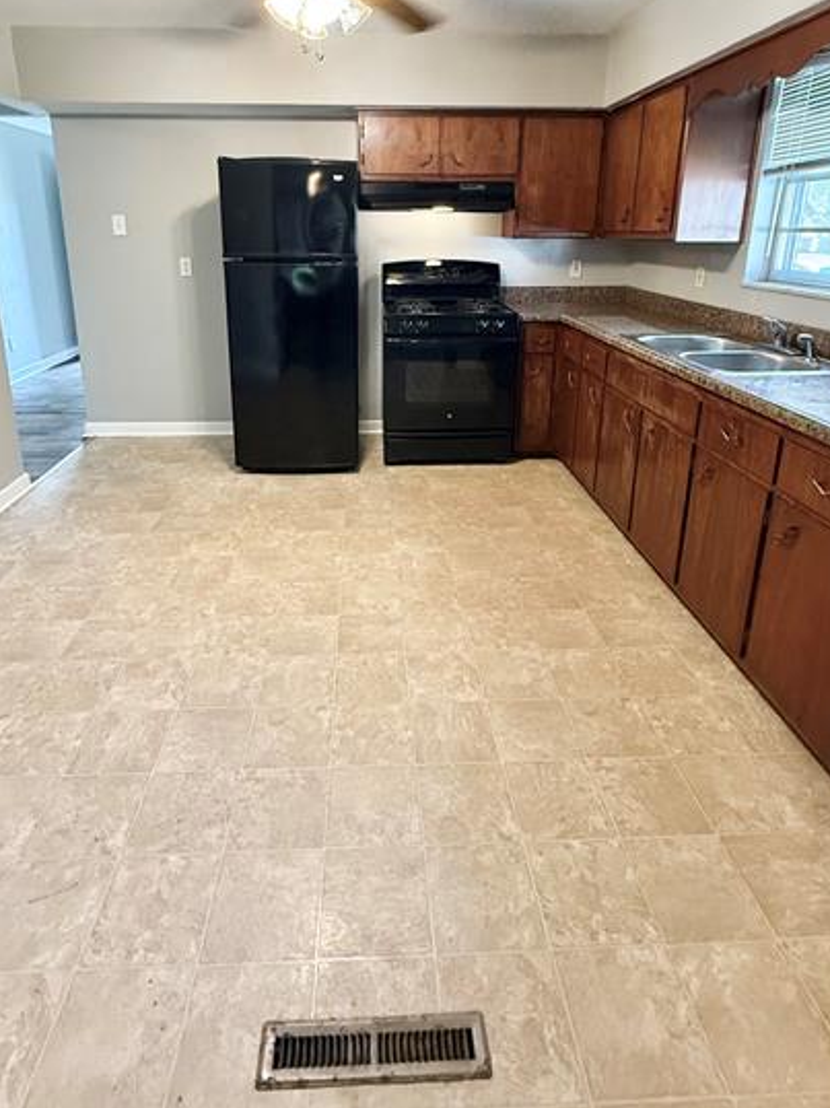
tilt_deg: -15.9
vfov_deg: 79.9
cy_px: 402
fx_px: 640
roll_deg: -0.9
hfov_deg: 65.9
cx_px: 391
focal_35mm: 20
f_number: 2.2
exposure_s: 1/60
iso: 640
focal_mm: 2.22
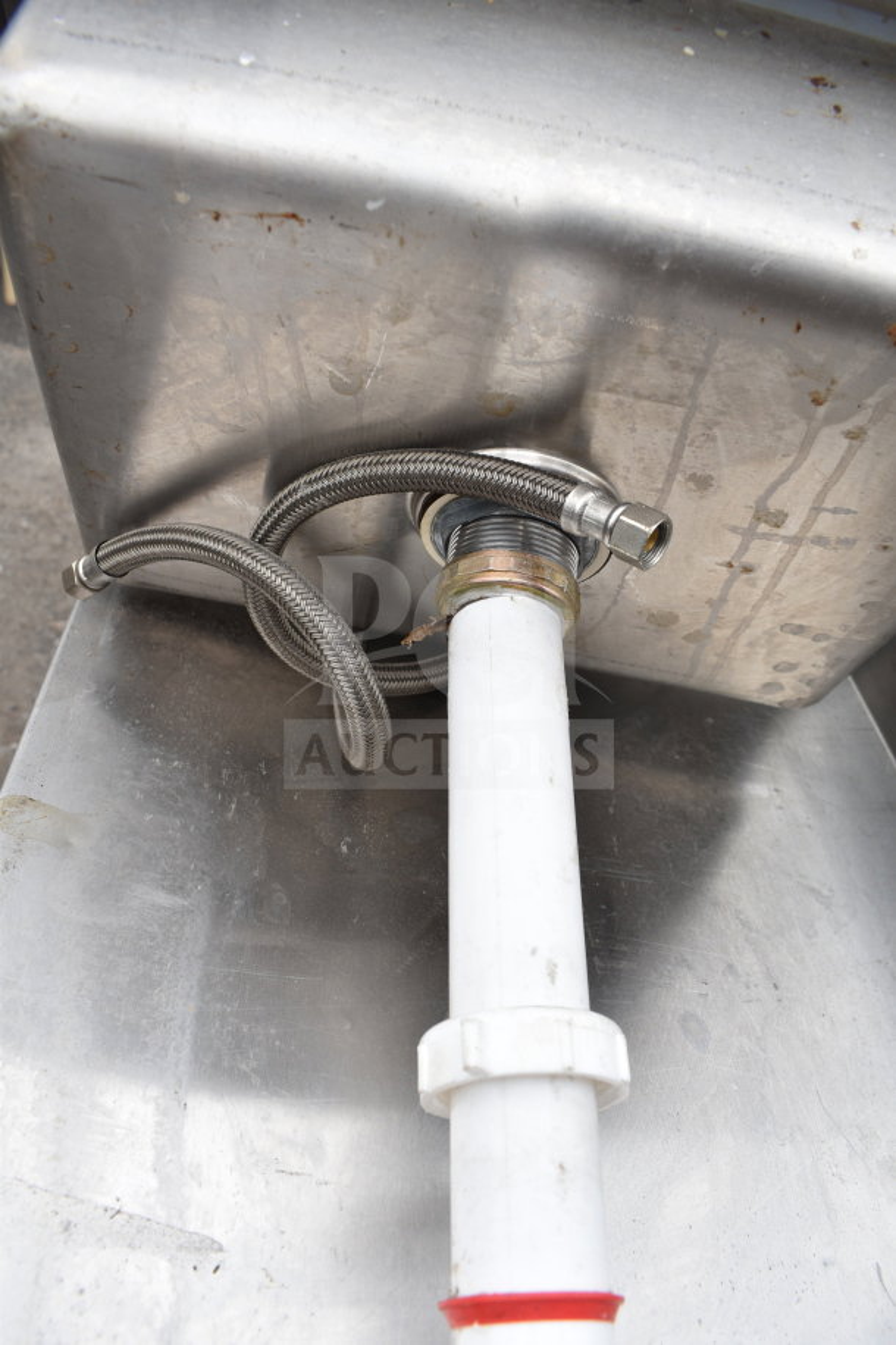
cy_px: 672
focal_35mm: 27
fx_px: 1008
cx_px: 448
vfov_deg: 67.4
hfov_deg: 47.9
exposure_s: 1/125
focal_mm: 18
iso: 200
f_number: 5.6
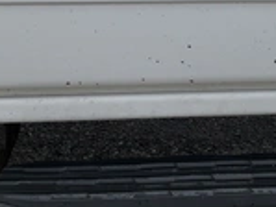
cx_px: 270
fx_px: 622
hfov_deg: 24.0
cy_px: -4
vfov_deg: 18.4
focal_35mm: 78
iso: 25
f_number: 1.8
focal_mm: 3
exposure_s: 1/1342
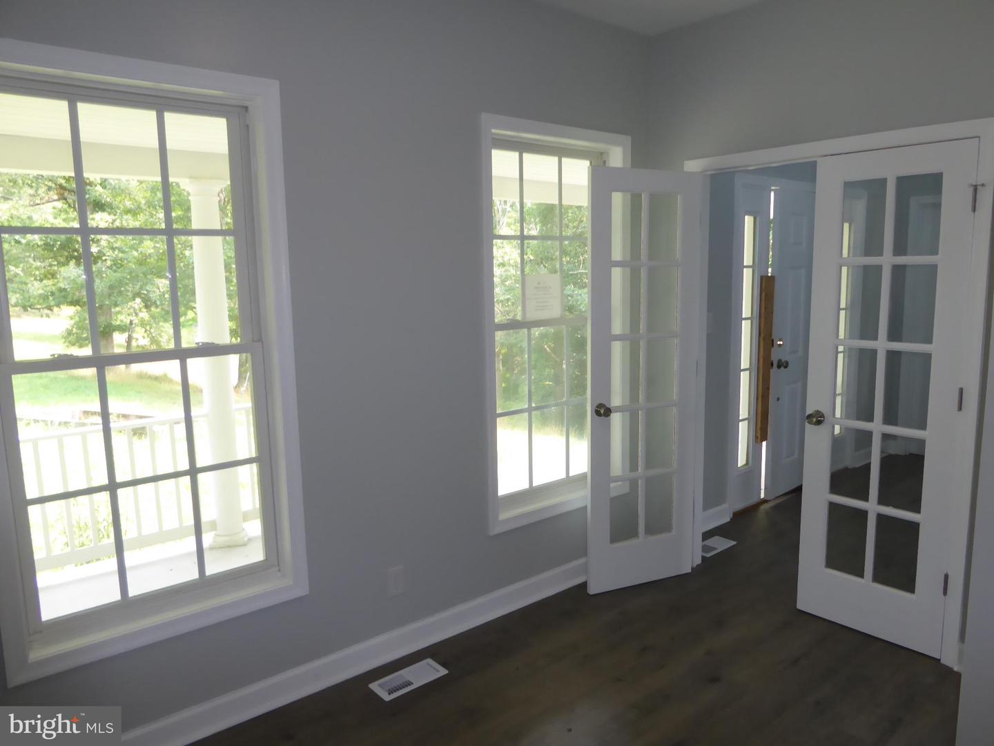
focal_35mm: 24
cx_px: 497
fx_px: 689
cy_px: 373
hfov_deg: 71.6
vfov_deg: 56.8
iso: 250
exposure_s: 1/60
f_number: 4
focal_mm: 4.3
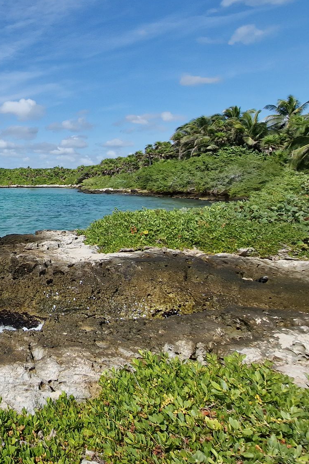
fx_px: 309
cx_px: -33
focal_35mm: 24
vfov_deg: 73.0
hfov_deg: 41.9
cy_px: 185
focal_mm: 2.2
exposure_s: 1/3232
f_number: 2.2
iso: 50
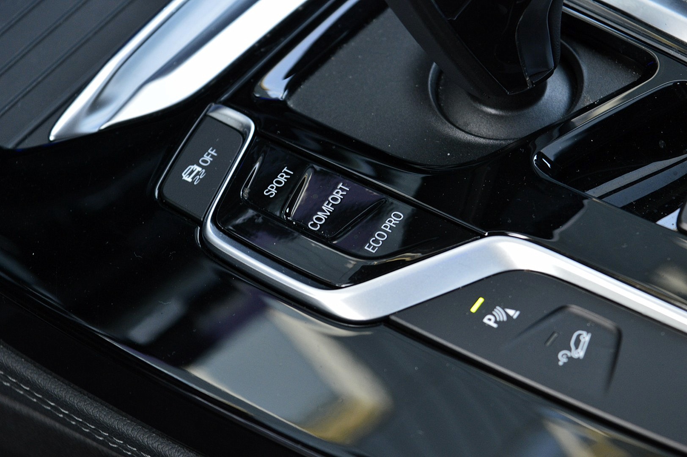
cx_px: 344
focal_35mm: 82
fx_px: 1573
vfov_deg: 16.5
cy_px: 228
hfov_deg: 24.6
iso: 800
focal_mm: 55
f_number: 5.6
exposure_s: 1/40
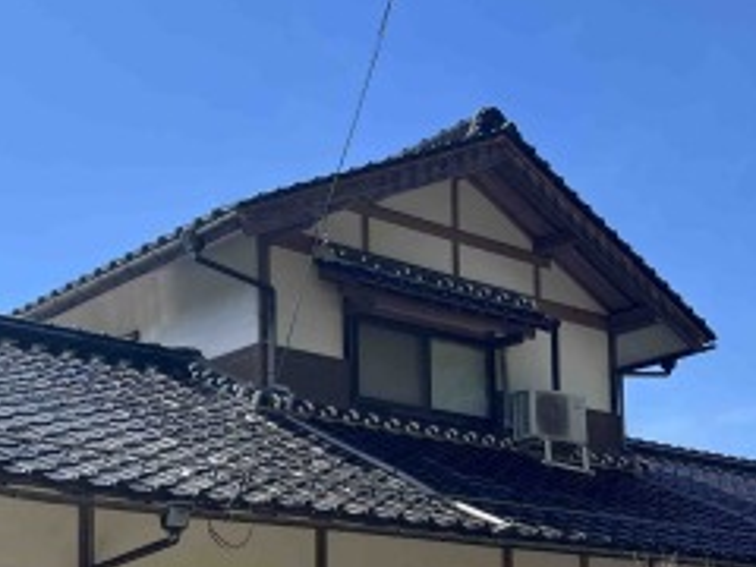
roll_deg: +0.5
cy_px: 545
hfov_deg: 29.8
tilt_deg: +7.9
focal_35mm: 65
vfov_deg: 21.9
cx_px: 306
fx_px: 1420
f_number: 1.5
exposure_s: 1/2841
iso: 50
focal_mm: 5.7
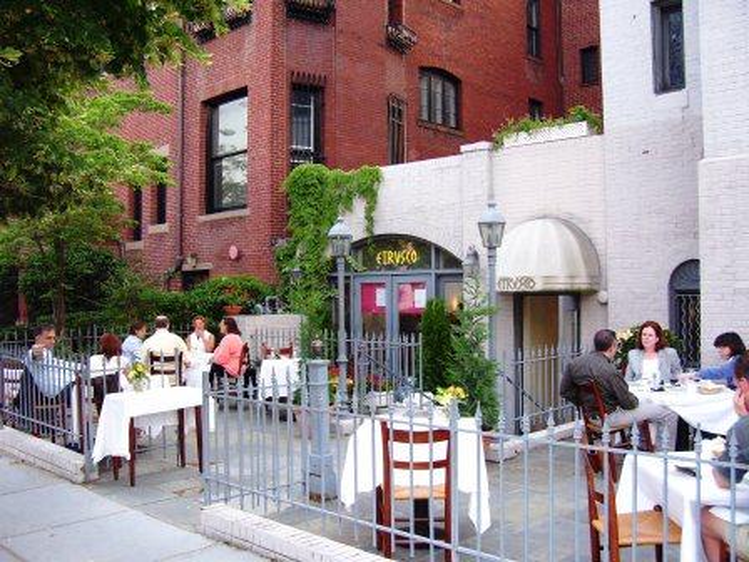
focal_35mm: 34
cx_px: 374
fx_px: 736
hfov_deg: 54.0
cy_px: 281
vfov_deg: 41.8
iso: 125
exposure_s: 1/60
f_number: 2.7
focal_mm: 5.6
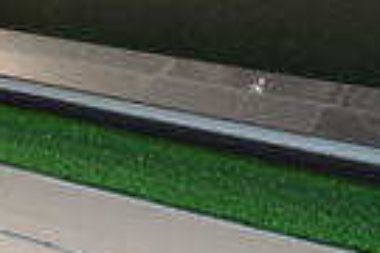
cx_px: -228
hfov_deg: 12.5
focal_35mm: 155
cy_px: 285
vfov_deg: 8.8
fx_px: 1636
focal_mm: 28
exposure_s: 1/30
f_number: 4
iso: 640
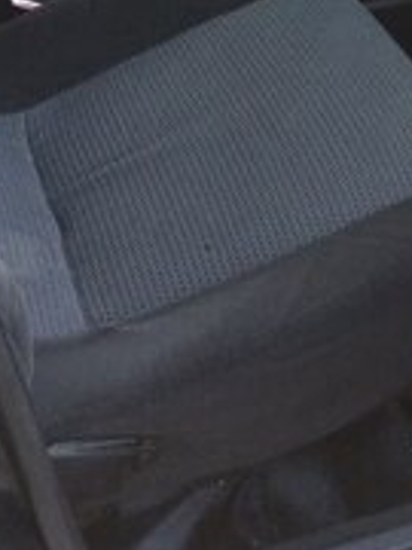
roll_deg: -6.4
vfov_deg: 22.3
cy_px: -131
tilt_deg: -31.1
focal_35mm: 80
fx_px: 1270
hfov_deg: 18.3
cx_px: 333
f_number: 2.2
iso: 125
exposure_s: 1/33
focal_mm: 4.15
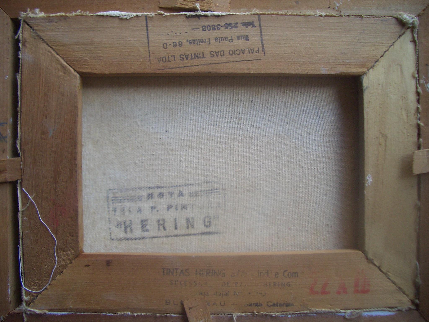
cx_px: 214
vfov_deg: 40.7
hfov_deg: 52.6
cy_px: 161
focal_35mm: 35
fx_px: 434
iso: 100
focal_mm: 5.8
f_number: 2.6
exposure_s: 1/80
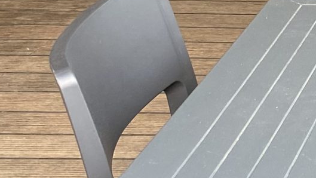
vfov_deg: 8.3
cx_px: 660
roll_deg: -2.1
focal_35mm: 137
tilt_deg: -6.3
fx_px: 1148
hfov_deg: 13.2
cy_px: -209
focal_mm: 4.25
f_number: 1.8
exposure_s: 1/121
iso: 100
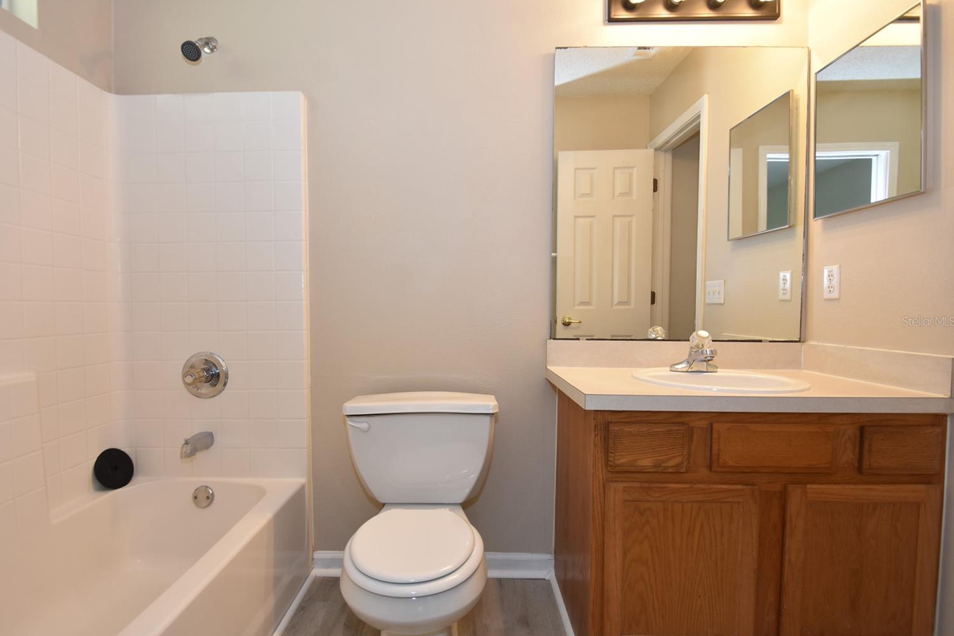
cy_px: 321
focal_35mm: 18
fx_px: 465
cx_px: 452
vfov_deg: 68.8
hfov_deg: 91.4
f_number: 4
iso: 450
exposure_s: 1/60
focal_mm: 11
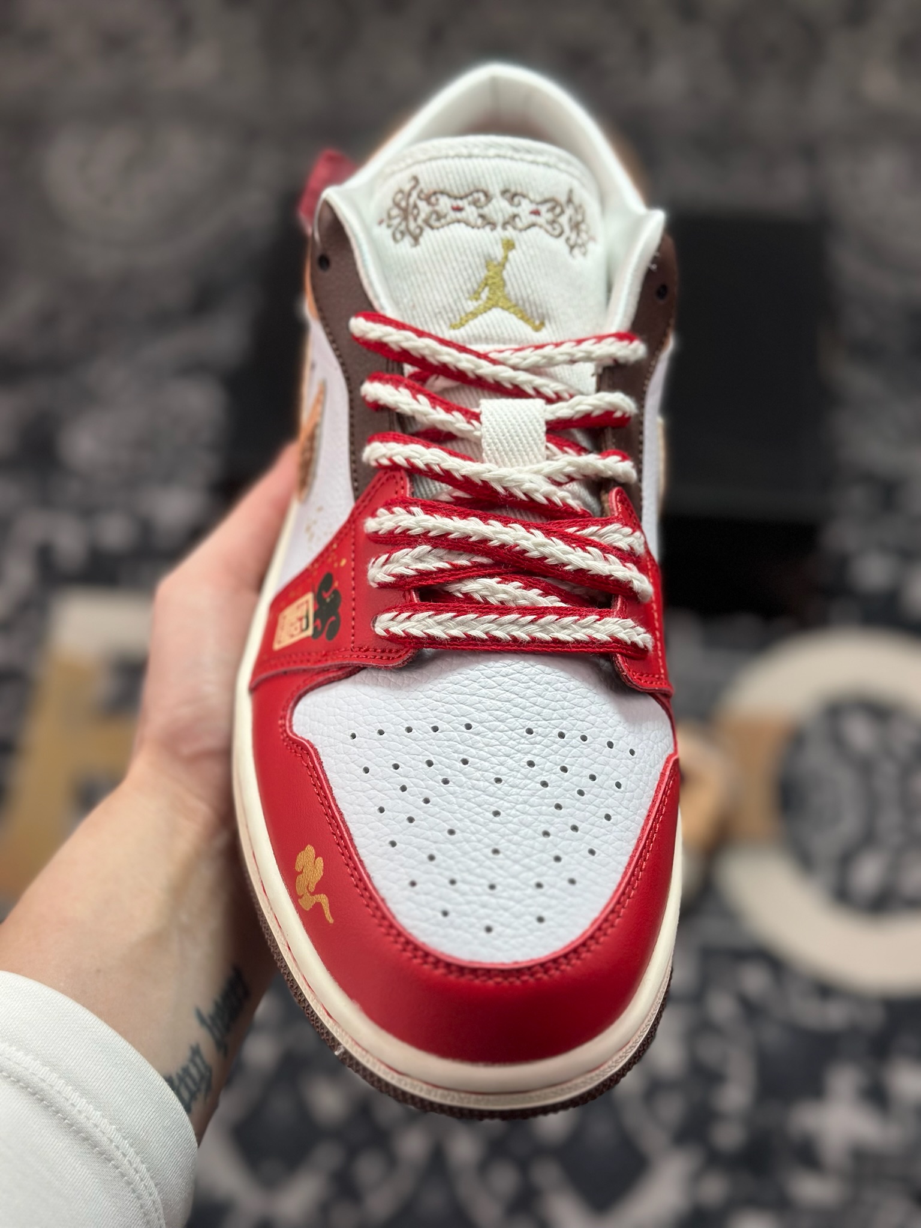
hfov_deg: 30.3
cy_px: 614
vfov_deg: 39.7
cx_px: 460
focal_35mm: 48
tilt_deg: -54.9
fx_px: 1703
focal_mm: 6.86
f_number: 1.78
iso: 80
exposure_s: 1/1258
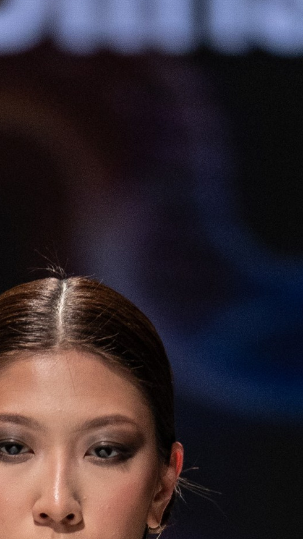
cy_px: 1141
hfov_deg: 0.9
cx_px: -46
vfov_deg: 1.6
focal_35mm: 1384
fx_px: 19783
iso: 200
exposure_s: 1/400
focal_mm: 200
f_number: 2.8
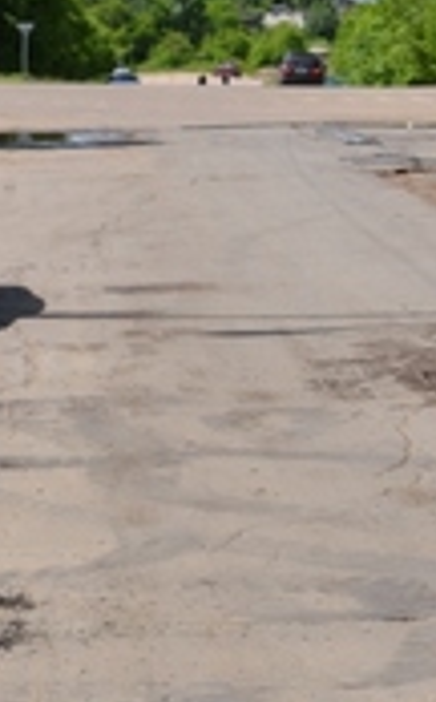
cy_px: -75
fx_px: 2962
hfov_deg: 8.1
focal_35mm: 155
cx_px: 828
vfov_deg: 13.3
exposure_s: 1/200
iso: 100
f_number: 8
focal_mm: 22
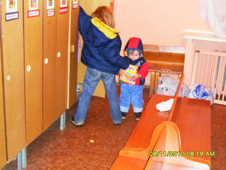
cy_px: 85
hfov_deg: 36.2
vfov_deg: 27.5
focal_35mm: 53
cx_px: 113
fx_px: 346
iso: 640
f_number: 3.9
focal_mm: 9.5
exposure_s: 1/60
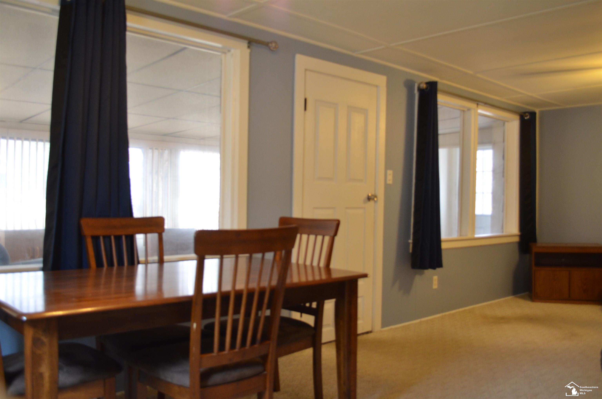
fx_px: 551
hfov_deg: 57.3
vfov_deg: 39.8
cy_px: 200
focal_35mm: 33
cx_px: 301
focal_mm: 22
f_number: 3.8
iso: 800
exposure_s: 1/60
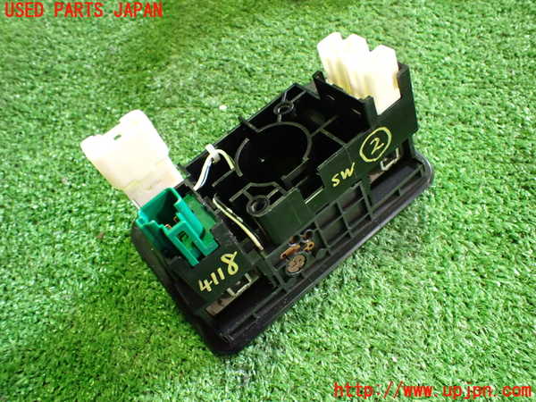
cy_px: 201
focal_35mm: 30
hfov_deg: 60.0
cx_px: 268
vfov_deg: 46.8
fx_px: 465
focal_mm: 5.4
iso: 800
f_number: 2.3
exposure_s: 1/30
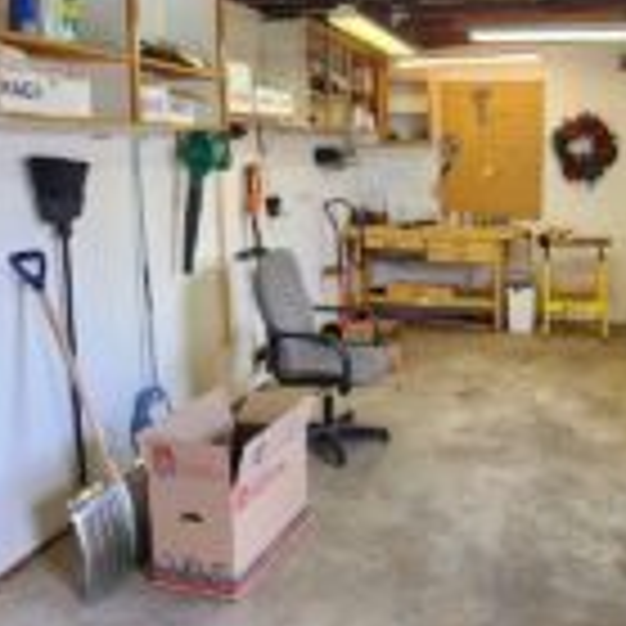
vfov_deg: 49.3
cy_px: 239
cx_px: 428
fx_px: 675
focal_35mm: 33
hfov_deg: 48.7
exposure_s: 1/60
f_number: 2.2
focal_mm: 2.2
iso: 125
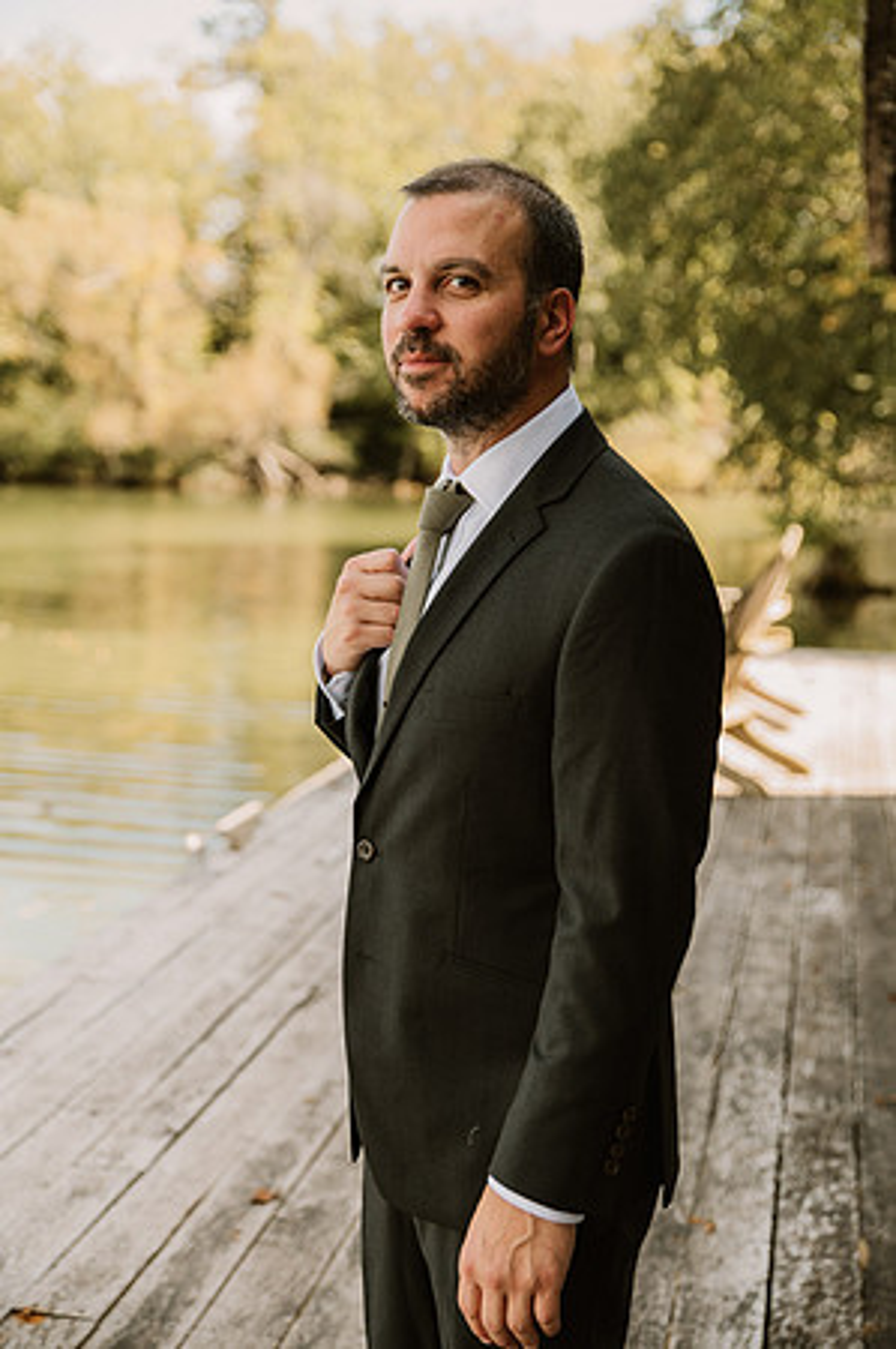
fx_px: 2058
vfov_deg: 36.3
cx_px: 448
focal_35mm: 55
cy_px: 674
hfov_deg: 24.6
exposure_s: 1/400
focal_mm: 55
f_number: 2.8
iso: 160
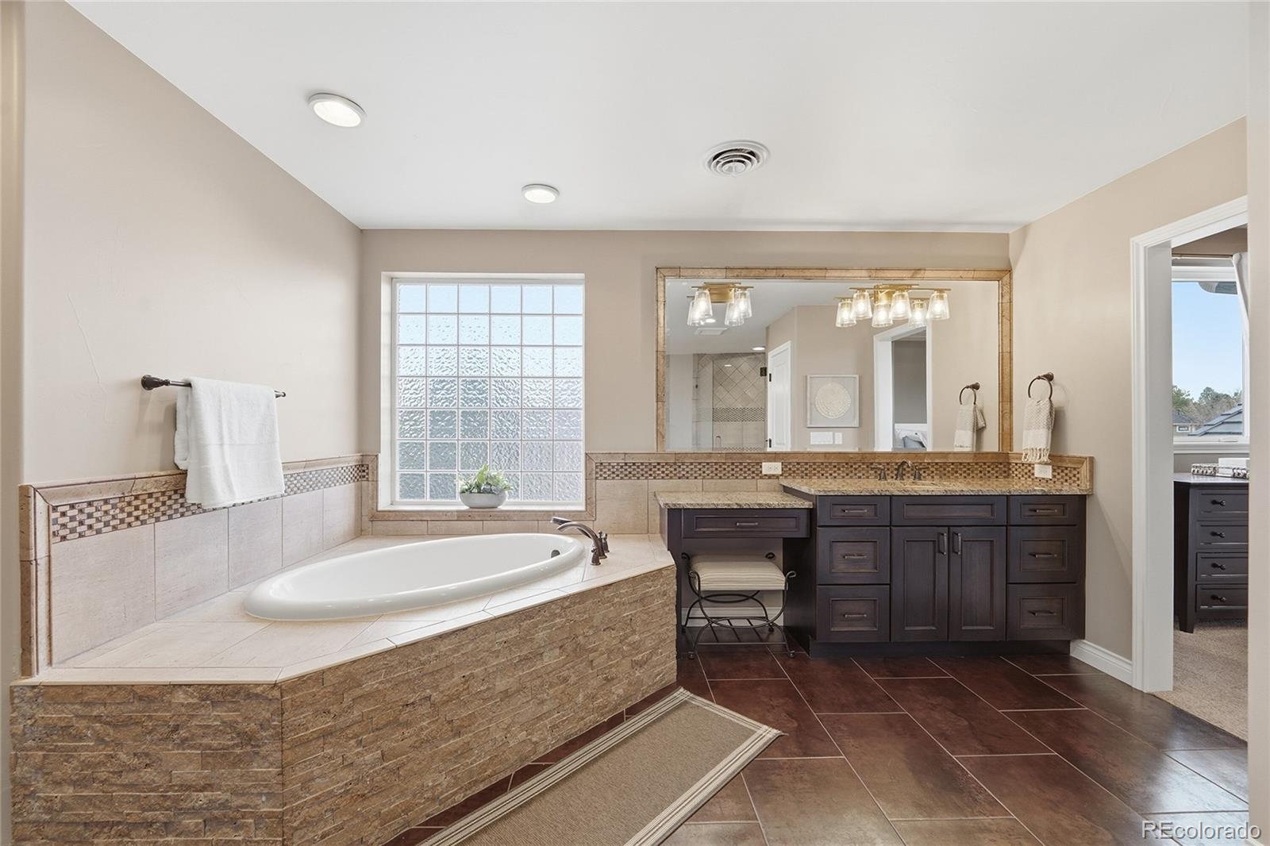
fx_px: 494
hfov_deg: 104.3
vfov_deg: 81.2
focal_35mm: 14
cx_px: 635
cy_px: 423
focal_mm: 14
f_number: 7.1
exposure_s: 1/1250
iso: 400
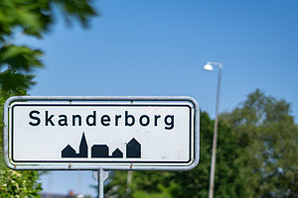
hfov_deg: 12.2
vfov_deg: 8.1
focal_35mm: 168
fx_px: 1391
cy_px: 186
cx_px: 38
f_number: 1.4
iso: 50
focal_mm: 85
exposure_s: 1/4000
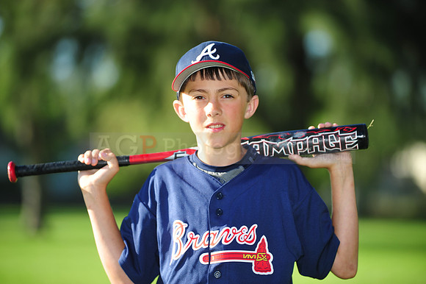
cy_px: 142
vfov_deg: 6.9
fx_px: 2365
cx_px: 213
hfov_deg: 10.3
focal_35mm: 200
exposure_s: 1/640
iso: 200
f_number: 4
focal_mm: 200
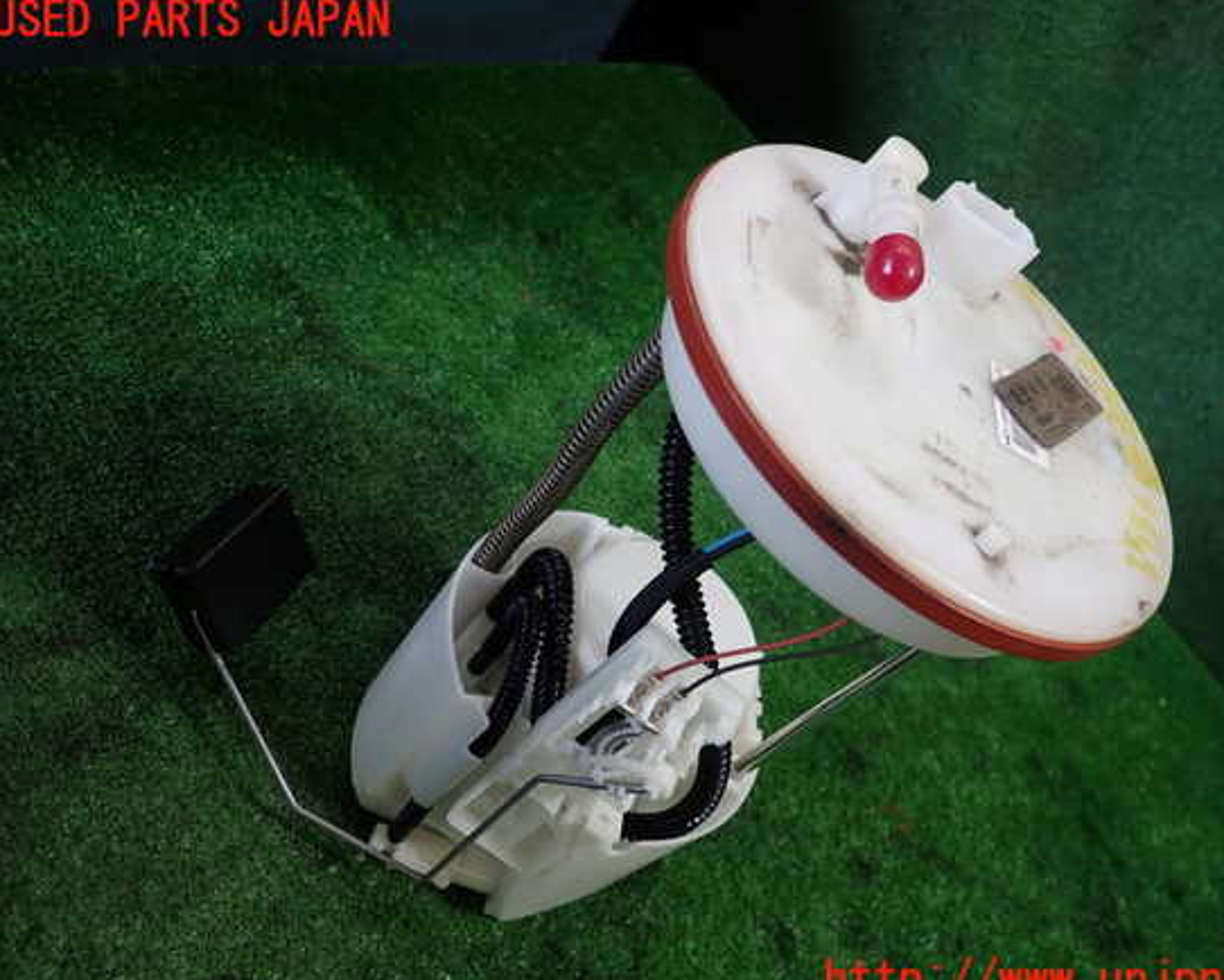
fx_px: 978
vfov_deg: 53.2
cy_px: 501
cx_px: 657
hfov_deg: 64.0
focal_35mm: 27
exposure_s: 1/60
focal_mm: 4.5
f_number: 2
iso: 160
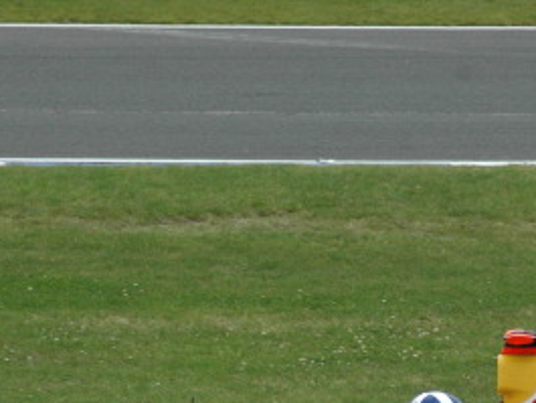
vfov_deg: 1.9
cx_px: 281
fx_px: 11866
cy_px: 382
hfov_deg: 2.6
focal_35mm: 766
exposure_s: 1/2000
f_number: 6.3
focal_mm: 220
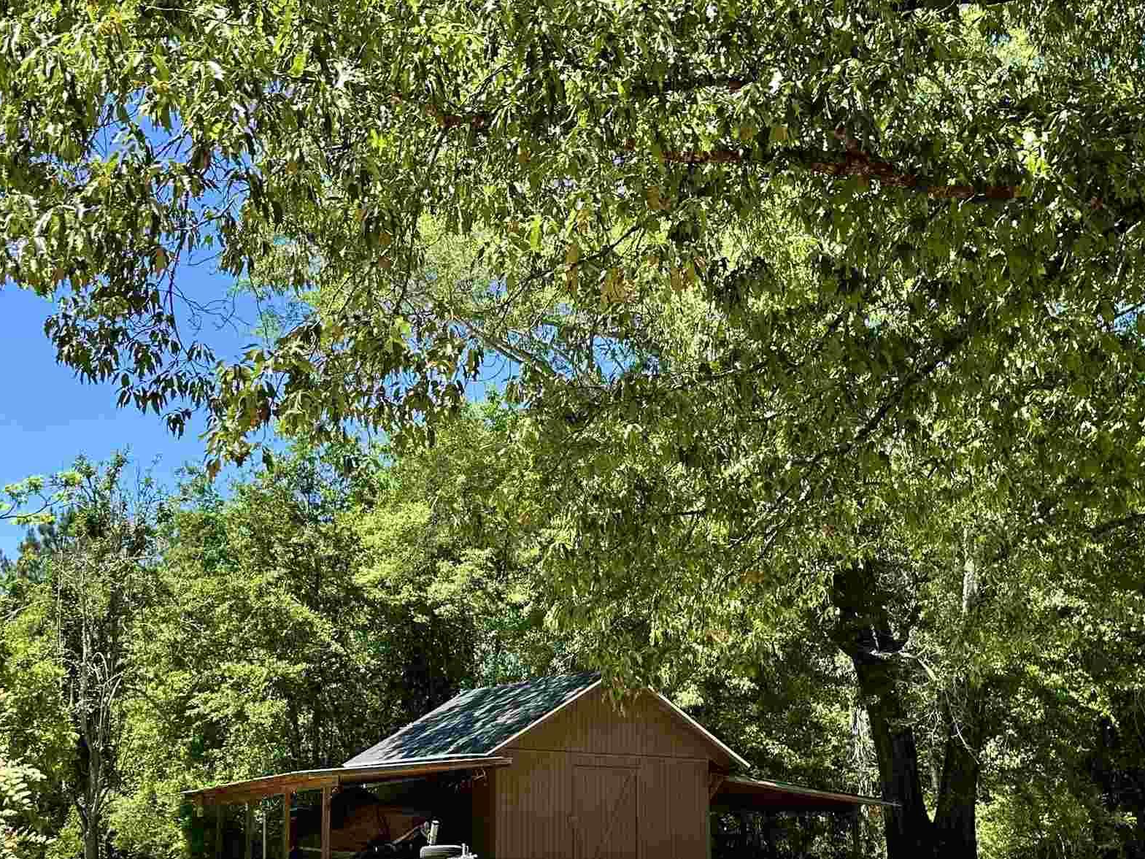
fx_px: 1555
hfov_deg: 40.4
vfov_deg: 30.8
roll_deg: +0.2
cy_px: 513
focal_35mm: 47
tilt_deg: +13.8
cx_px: 519
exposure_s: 1/1779
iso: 80
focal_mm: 6.86
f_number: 1.78
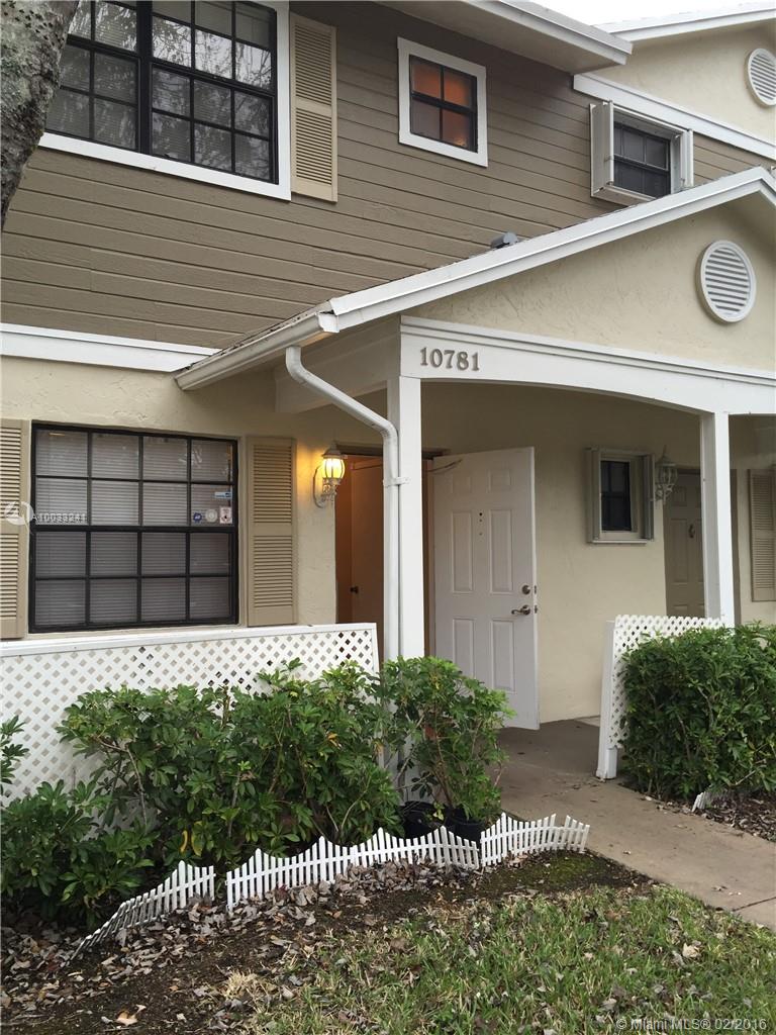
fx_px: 867
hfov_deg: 48.2
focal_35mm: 29
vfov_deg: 61.7
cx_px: 388
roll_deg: -0.3
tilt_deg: +2.5
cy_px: 518
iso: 32
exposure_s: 1/60
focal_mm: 4.15
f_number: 2.2
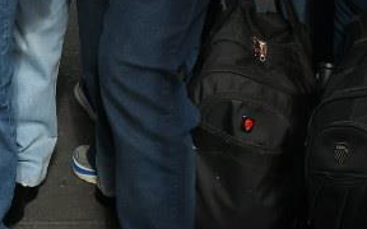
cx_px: -163
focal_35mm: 155
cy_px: -164
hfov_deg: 12.9
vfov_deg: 8.2
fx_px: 1550
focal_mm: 18
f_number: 8
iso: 200
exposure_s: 1/125
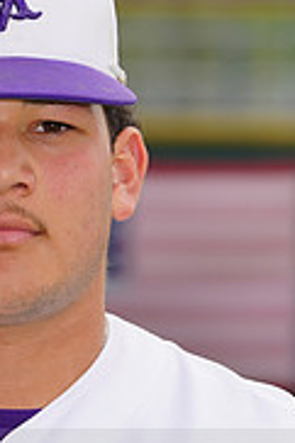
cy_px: 462
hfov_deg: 1.7
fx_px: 9704
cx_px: -23
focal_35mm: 788
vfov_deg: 2.6
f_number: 9
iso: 160
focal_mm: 247
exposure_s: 1/250
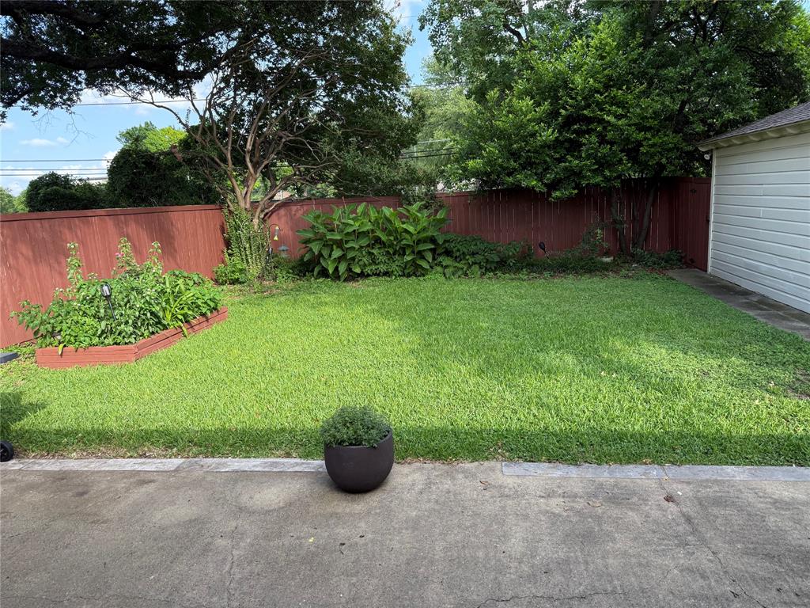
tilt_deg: -11.2
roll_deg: +2.9
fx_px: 562
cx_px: 405
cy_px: 304
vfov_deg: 56.8
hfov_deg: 71.6
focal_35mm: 24
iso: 100
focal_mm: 6.76
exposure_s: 1/637
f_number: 1.78
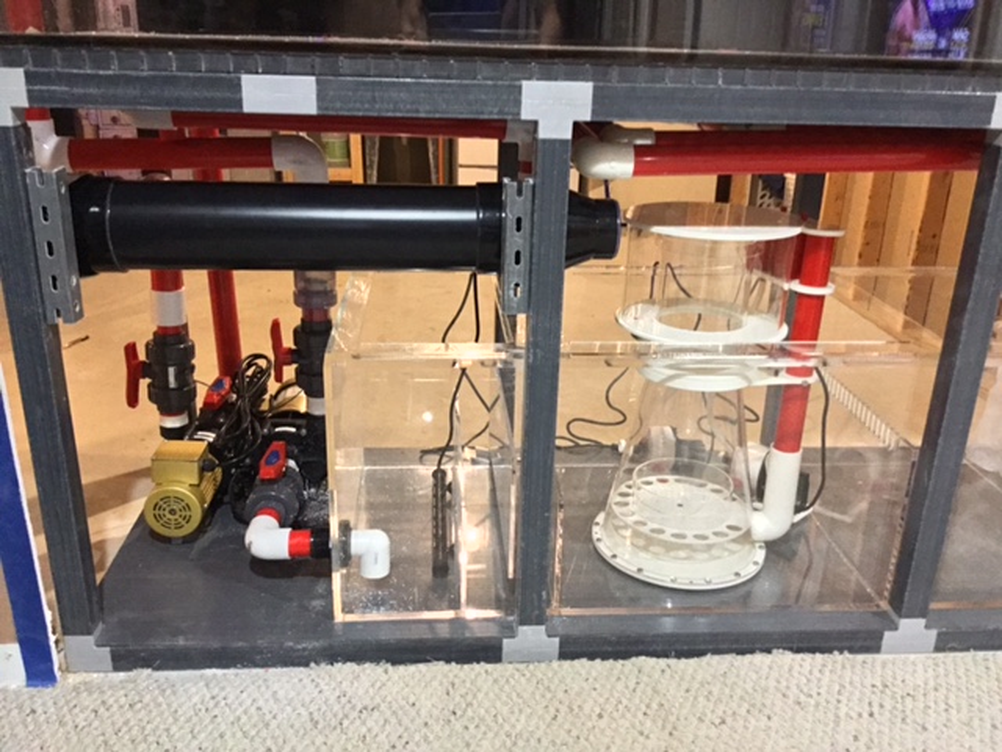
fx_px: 897
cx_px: 501
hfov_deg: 58.4
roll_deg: -2.8
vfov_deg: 45.4
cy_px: 376
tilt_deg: -20.3
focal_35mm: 31
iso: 400
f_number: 2.4
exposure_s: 1/15
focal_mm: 3.3
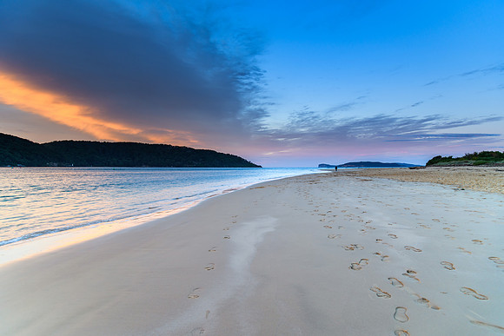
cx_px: 252
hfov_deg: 73.6
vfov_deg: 53.1
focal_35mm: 24
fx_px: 337
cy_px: 168
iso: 160
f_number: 5.6
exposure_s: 1/8
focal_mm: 24
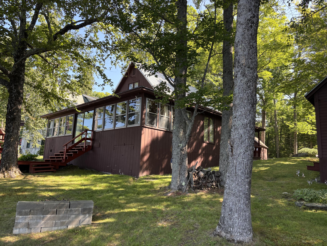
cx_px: 164
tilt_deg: +10.0
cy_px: 123
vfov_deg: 53.1
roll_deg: -3.0
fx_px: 246
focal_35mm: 26
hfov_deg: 67.3
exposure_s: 1/209
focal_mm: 5.96
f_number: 1.6
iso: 40
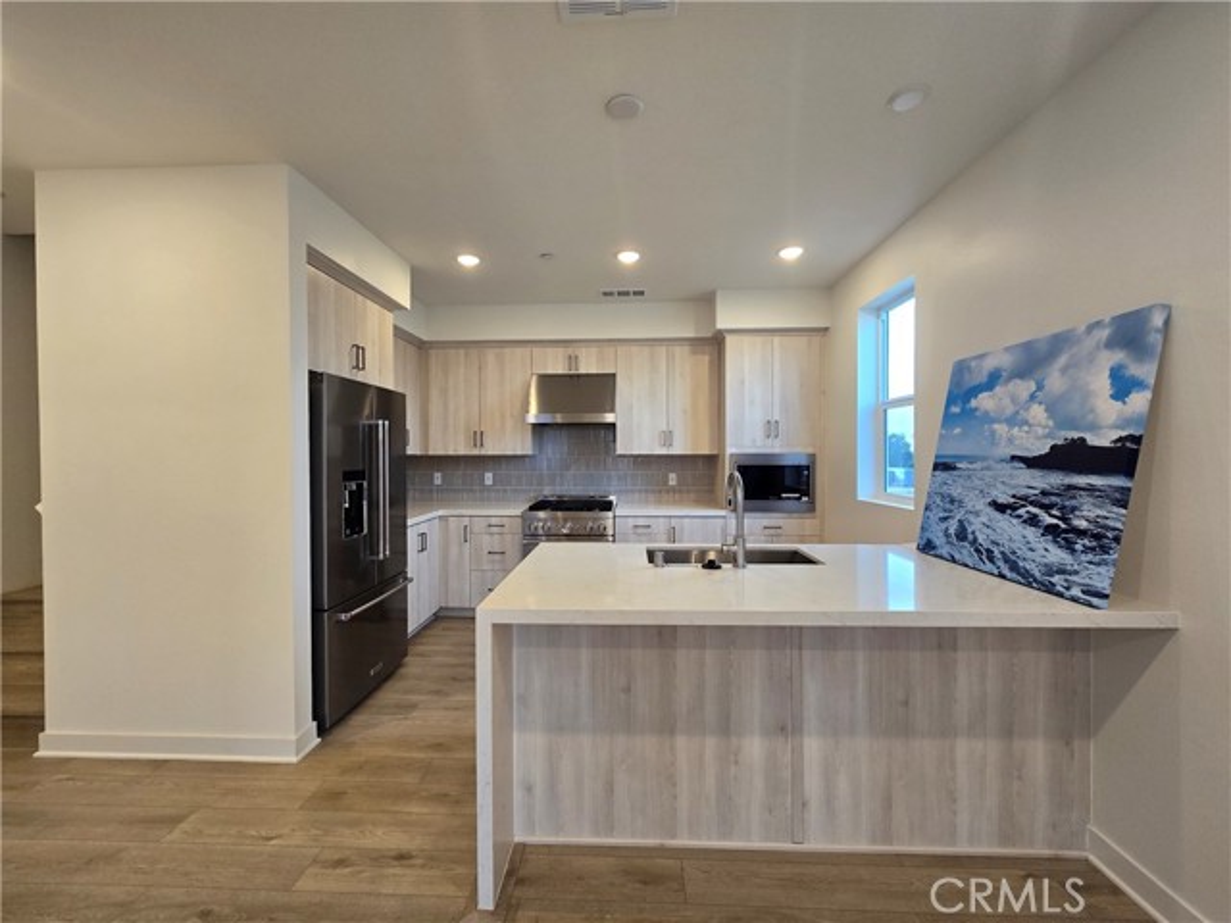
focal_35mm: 13
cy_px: 462
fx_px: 462
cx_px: 616
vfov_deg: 89.9
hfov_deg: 106.2
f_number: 2.2
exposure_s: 1/60
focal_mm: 2.2
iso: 80
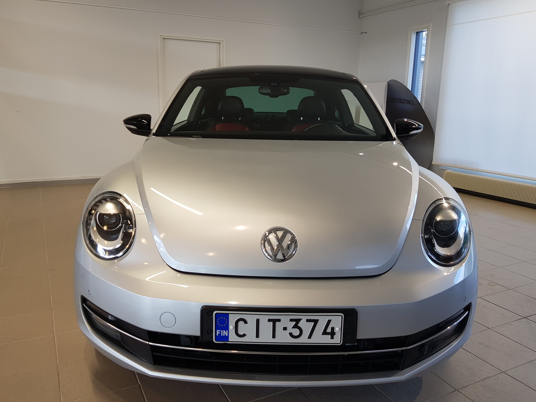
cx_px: 276
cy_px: 209
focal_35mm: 28
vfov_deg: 49.7
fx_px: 433
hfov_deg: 63.4
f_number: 1.7
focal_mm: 4.2
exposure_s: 1/120
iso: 40
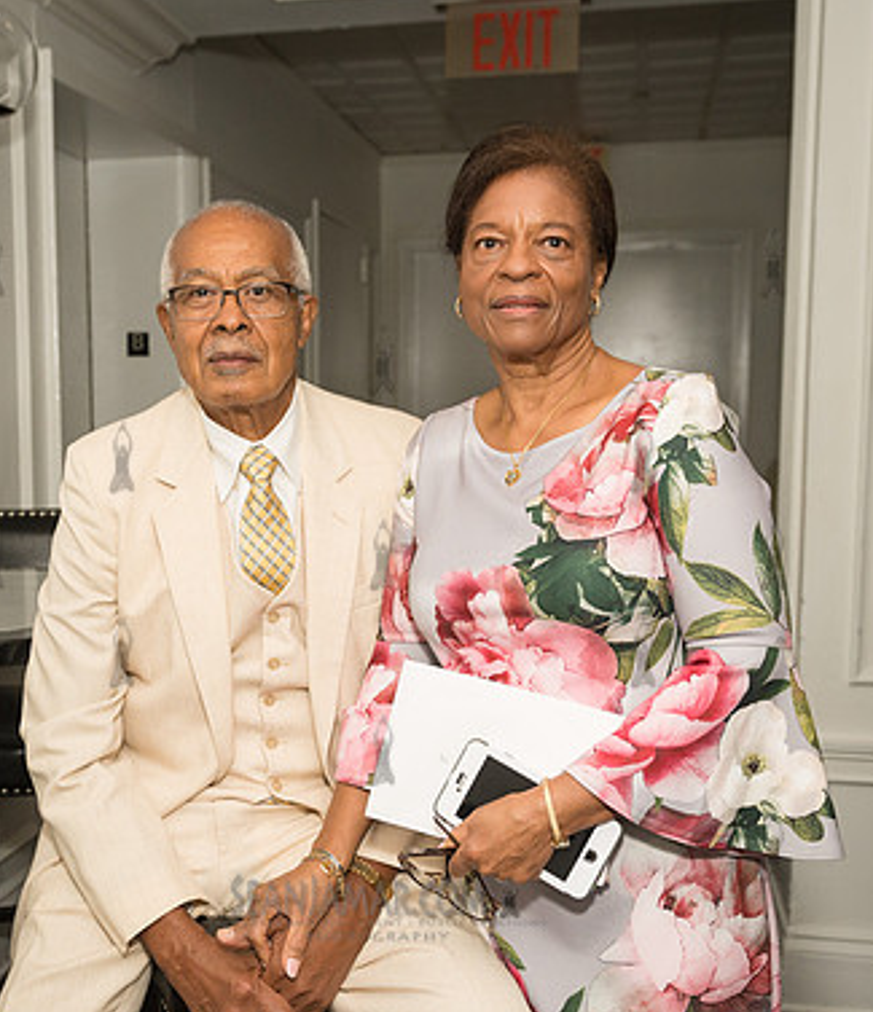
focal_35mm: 44
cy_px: 553
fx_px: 1360
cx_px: 321
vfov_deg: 40.8
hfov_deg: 35.4
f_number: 4
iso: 1600
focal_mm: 27
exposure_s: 1/1000
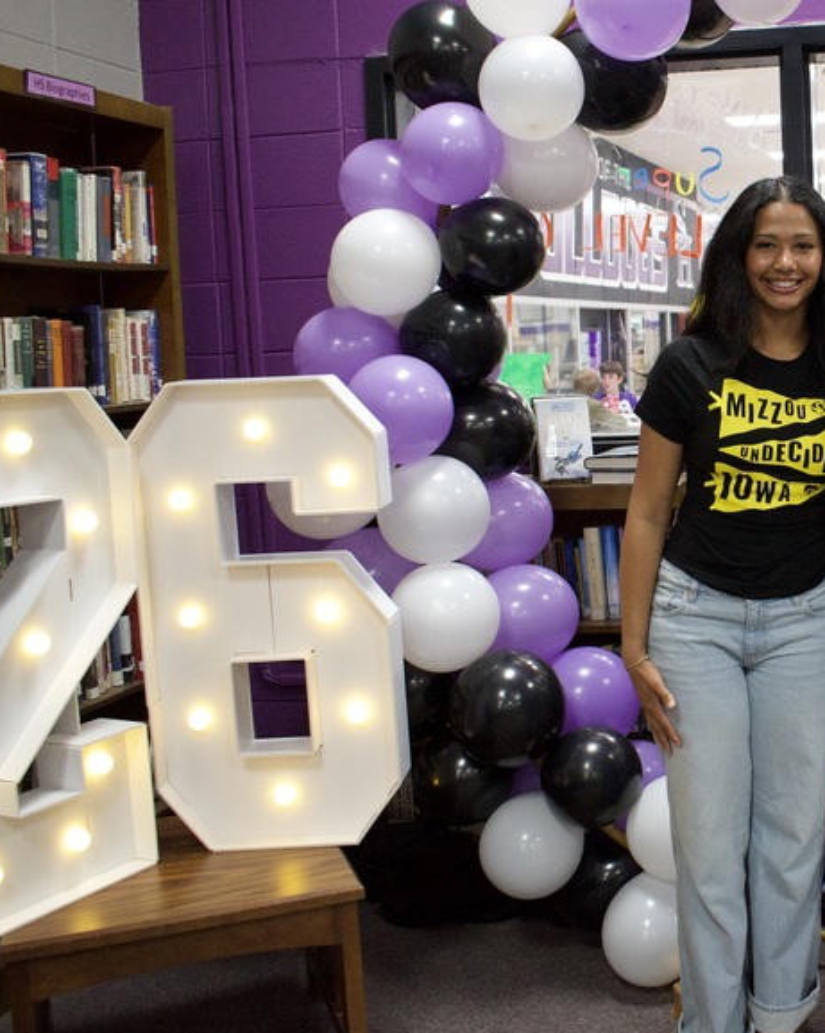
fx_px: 1375
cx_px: 812
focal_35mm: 45
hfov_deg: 31.1
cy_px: 468
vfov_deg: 41.1
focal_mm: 18
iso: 3200
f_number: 3.5
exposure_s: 1/125
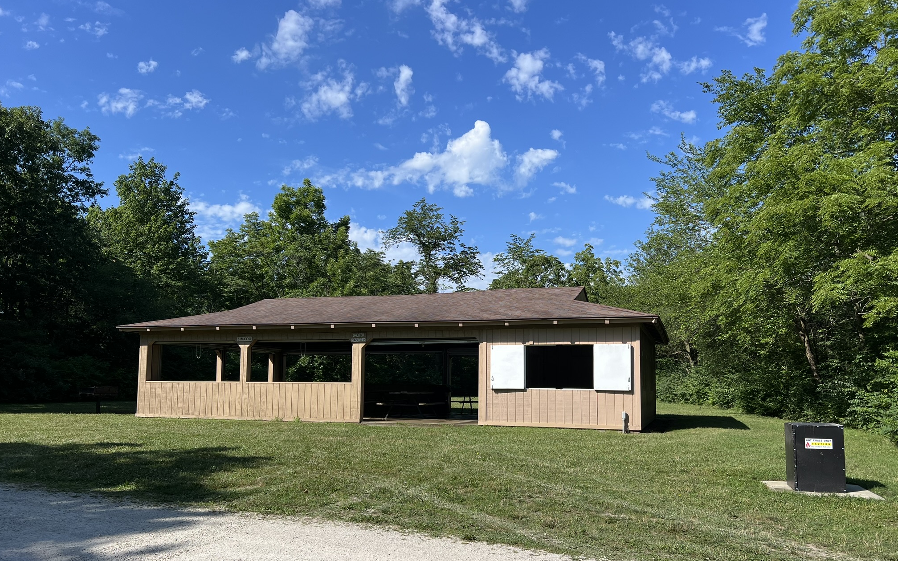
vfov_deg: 44.3
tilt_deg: +3.6
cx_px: 453
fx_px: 685
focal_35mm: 28
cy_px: 337
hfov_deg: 66.5
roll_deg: -0.9
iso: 50
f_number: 1.5
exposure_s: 1/3831
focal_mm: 5.7
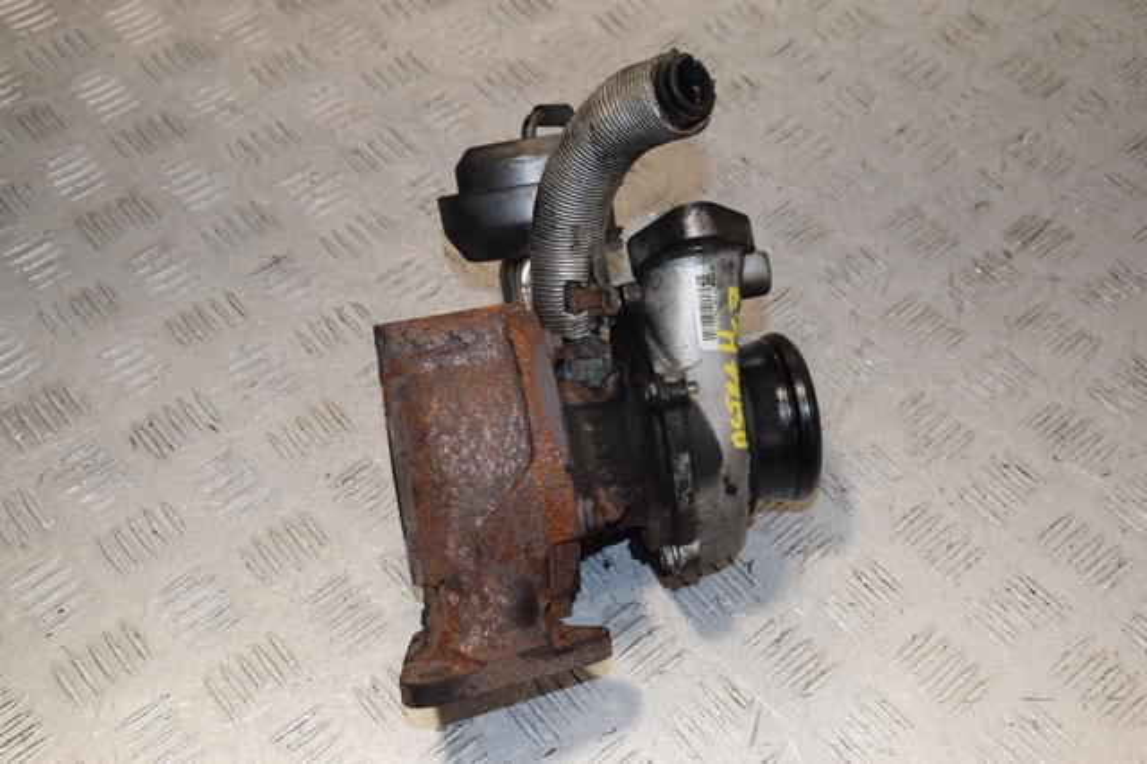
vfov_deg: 28.0
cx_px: 574
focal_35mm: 48
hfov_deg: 41.1
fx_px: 1528
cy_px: 382
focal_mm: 32
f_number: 6.3
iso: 800
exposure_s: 1/200
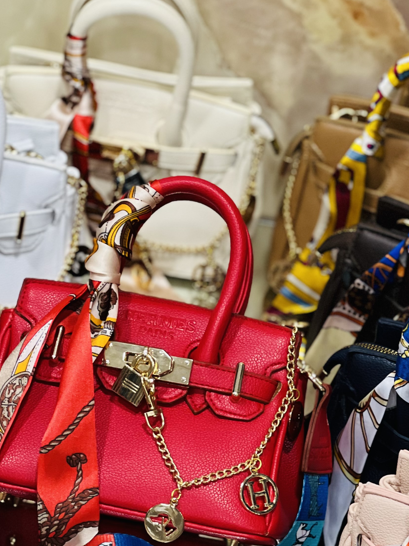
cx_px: 290
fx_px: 2206
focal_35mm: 140
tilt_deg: -35.9
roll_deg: -10.4
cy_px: 400
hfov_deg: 10.6
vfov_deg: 14.1
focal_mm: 9
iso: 200
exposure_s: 1/33
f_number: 2.8
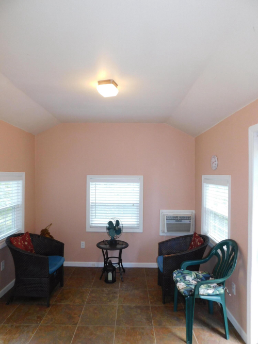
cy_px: 172
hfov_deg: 58.9
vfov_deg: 73.9
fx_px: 229
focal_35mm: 23
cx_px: 129
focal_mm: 4
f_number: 3
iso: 200
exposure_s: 1/30
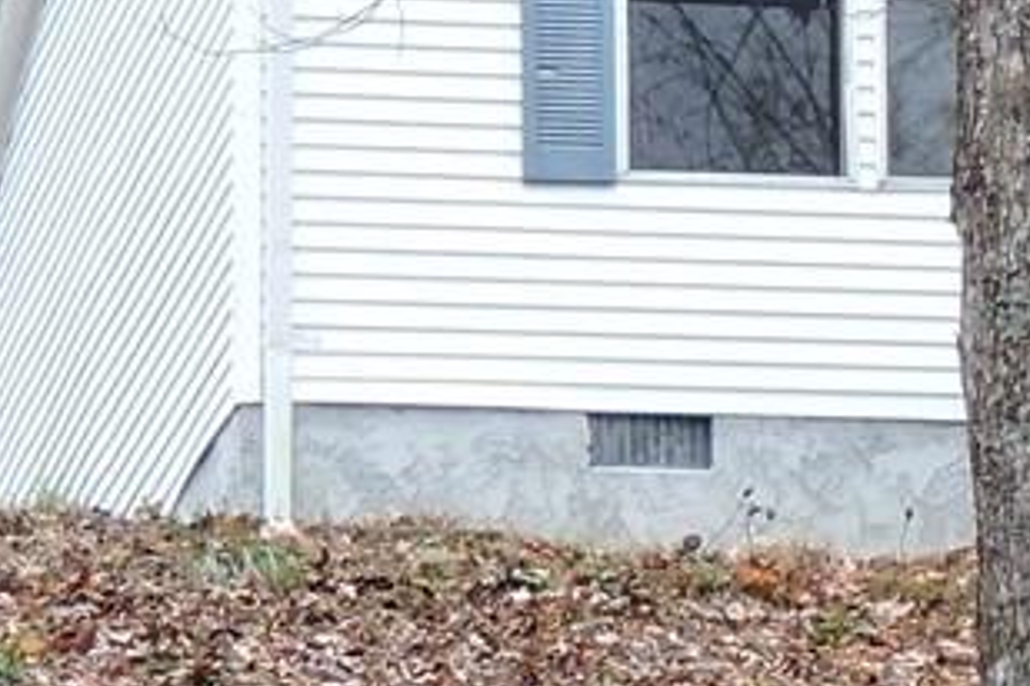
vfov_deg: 3.3
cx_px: 1697
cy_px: 37
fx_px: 11815
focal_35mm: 413
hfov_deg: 4.9
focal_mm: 10.7
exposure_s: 1/60
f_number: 3.7
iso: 100
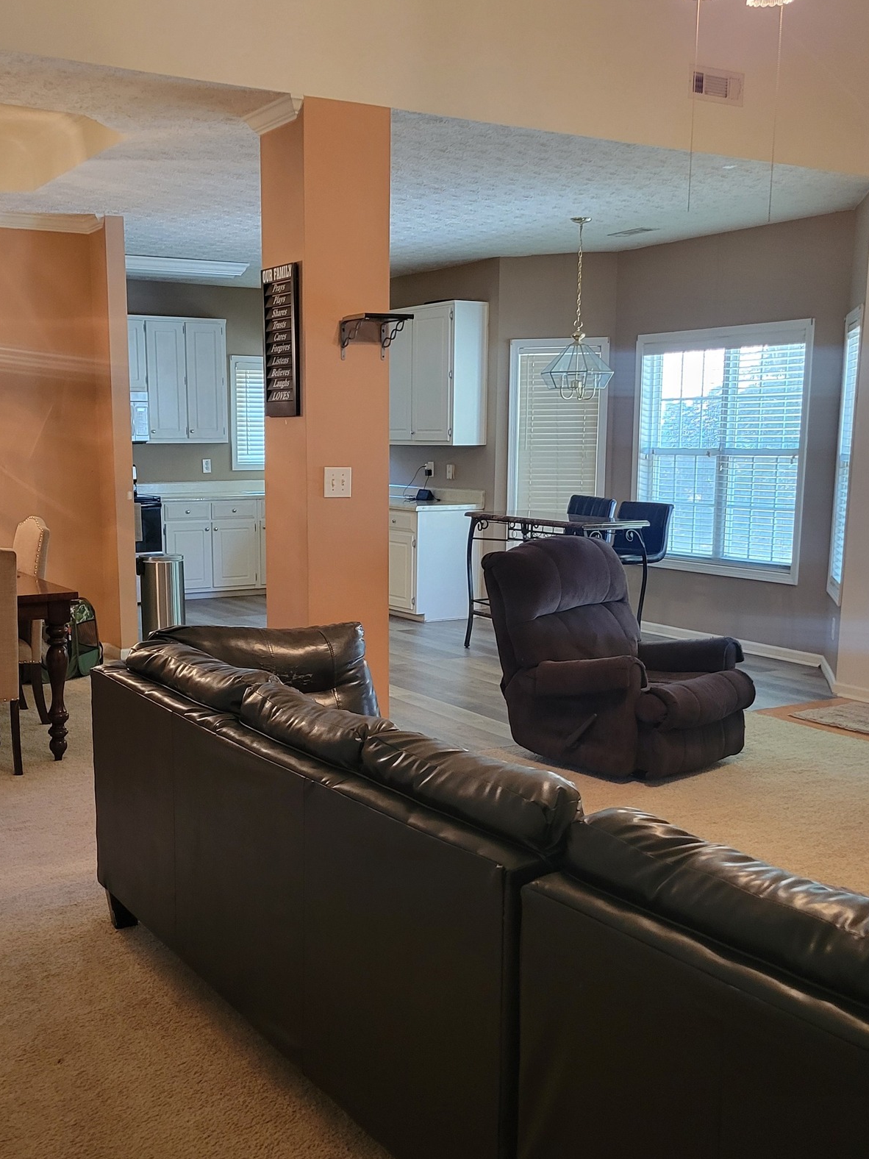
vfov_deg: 48.8
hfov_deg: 37.6
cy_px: 672
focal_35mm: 38
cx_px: 370
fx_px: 1272
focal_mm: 5.4
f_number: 1.8
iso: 320
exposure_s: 1/40
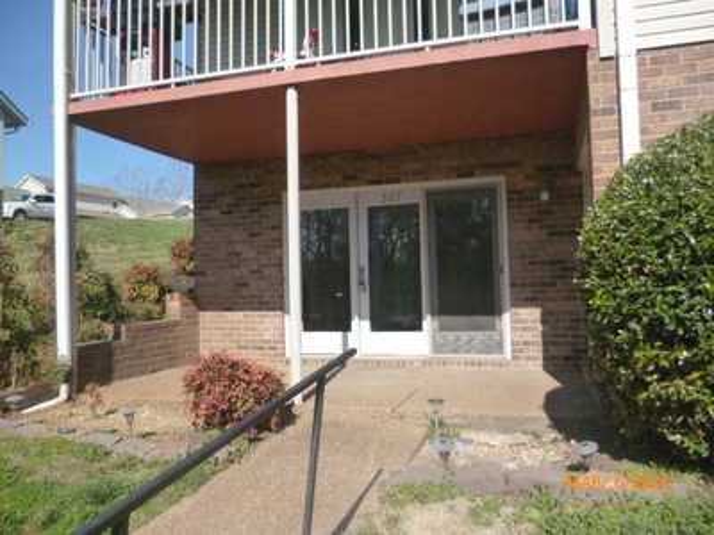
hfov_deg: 63.4
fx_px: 578
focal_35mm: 28
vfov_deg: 49.7
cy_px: 268
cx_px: 357
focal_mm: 5
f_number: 9
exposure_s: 1/500
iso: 800
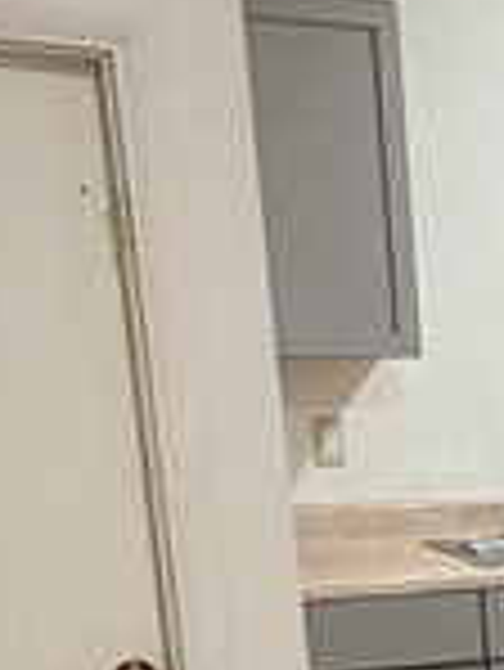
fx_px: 1861
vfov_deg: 19.0
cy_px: 863
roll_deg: -1.6
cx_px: 1053
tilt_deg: -16.5
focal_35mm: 96
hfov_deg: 13.1
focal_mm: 2.22
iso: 200
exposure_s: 1/60
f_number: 2.2
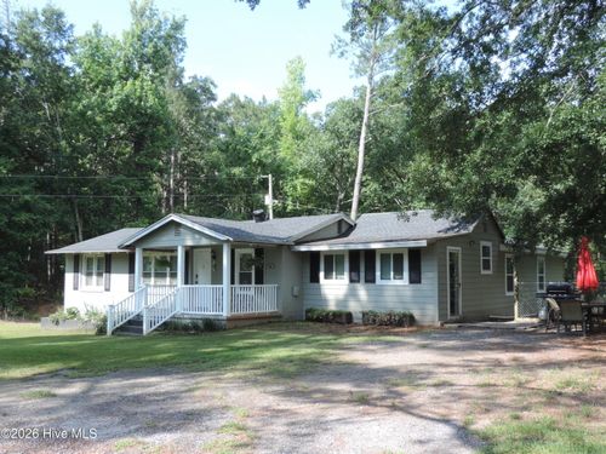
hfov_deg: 52.6
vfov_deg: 40.7
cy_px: 227
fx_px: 613
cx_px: 303
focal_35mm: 35
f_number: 3.3
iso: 80
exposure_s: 1/200
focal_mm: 6.2
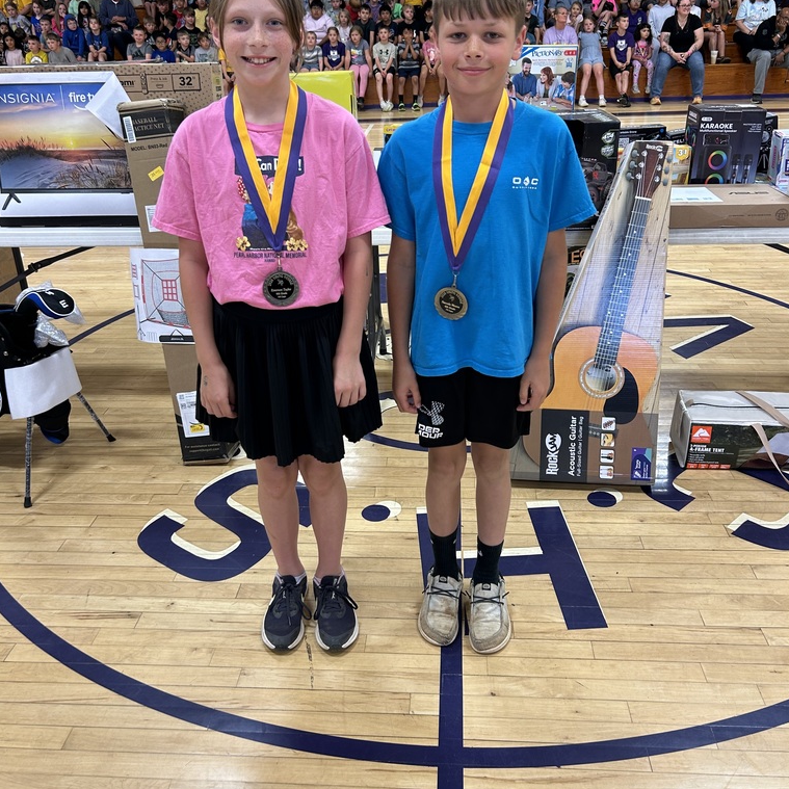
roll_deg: +2.2
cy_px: 337
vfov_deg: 52.3
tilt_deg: -22.7
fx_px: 799
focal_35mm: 31
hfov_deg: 52.5
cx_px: 397
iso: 80
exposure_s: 1/60
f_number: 1.5
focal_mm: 5.7
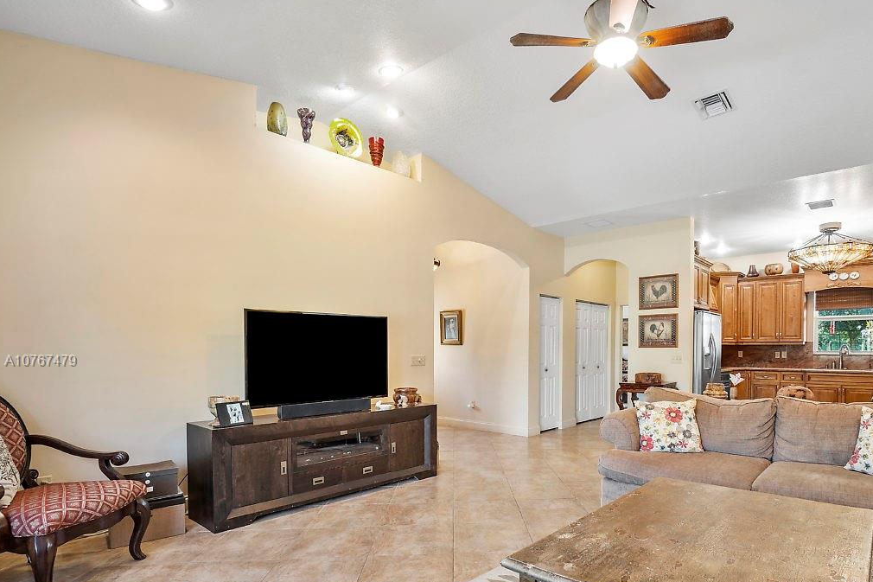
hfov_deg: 86.0
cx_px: 515
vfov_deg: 63.7
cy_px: 362
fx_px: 461
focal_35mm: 19
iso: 160
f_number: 8
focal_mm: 10
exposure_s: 1/13
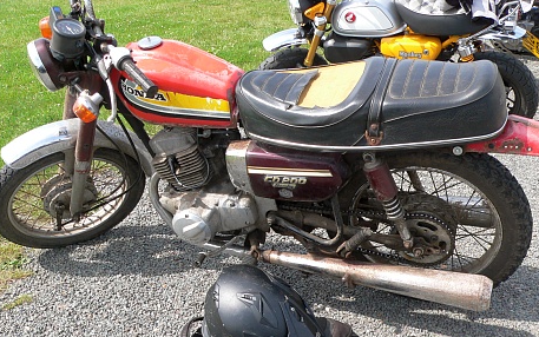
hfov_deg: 50.4
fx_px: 573
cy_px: 199
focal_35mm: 39
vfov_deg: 32.7
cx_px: 272
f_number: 4
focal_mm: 6
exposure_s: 1/250
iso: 80
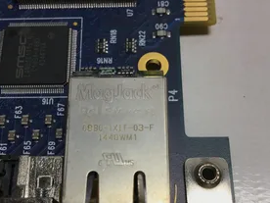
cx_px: 125
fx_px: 351
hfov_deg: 42.0
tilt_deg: -69.9
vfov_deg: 32.0
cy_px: 130
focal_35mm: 45
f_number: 2.4
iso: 25
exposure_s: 1/338
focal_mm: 3.3
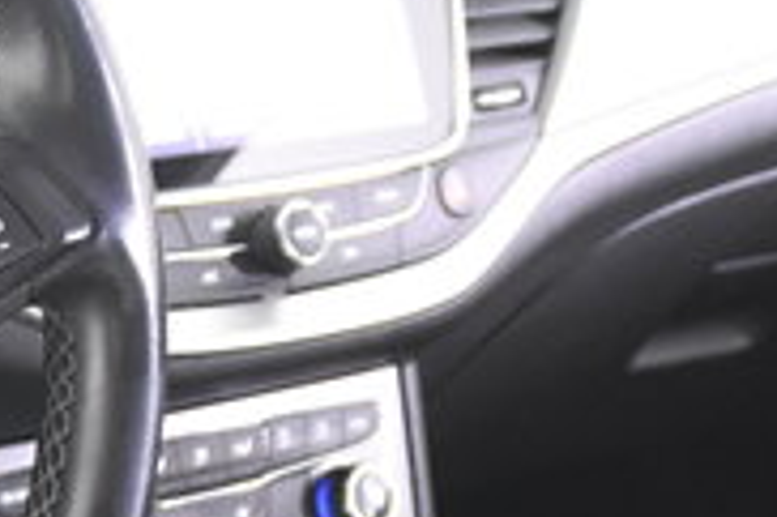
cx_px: -94
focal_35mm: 144
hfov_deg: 14.0
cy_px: 741
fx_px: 3101
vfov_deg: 9.3
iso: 2800
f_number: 2.8
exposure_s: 1/25
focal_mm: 17
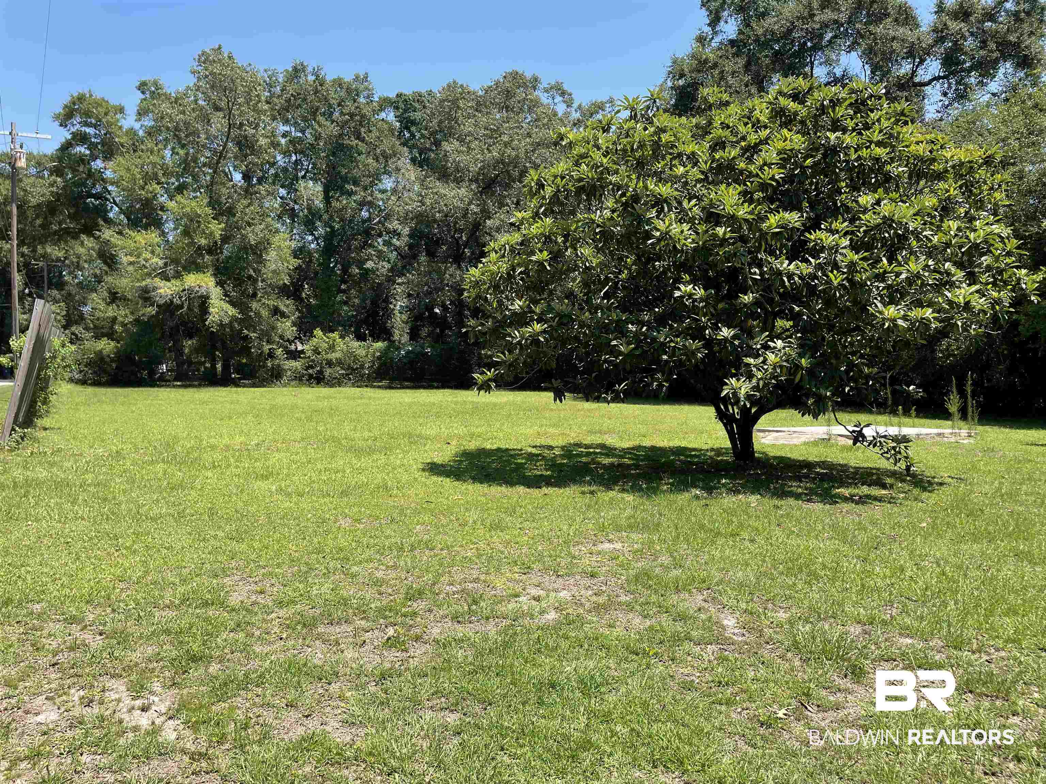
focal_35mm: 26
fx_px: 786
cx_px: 523
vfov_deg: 53.1
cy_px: 392
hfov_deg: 67.3
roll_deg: +1.1
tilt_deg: -0.1
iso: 32
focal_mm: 4.2
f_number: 1.6
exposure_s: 1/1618
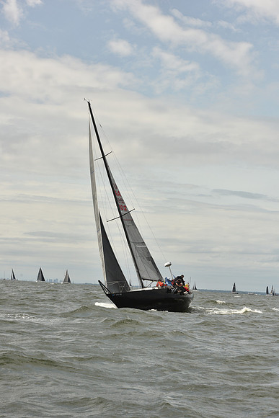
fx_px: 813
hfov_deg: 19.5
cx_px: 140
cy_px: 209
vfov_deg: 28.8
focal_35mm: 70
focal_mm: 70
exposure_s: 1/800
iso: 250
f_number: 10
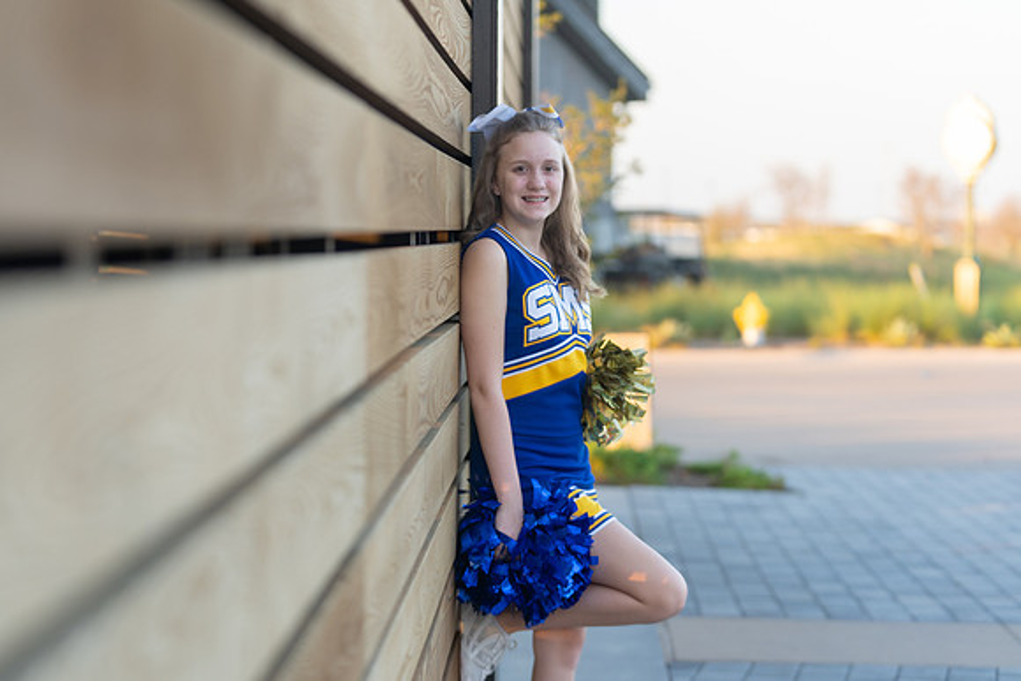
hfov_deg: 23.2
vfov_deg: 15.6
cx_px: 510
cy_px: 340
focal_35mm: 88
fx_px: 2488
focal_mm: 86
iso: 320
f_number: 2.8
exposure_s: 1/320
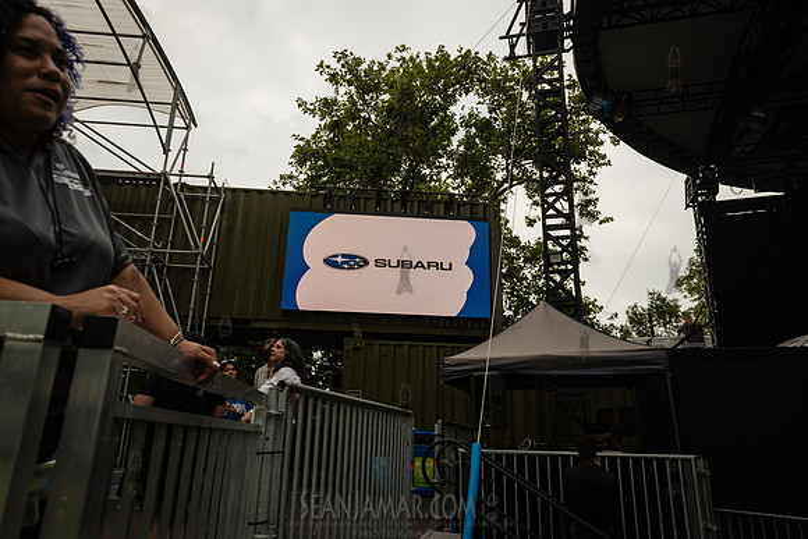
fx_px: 539
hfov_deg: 73.7
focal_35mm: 24
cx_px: 404
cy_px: 270
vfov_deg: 53.2
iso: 1000
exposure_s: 1/3200
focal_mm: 24
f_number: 4.5
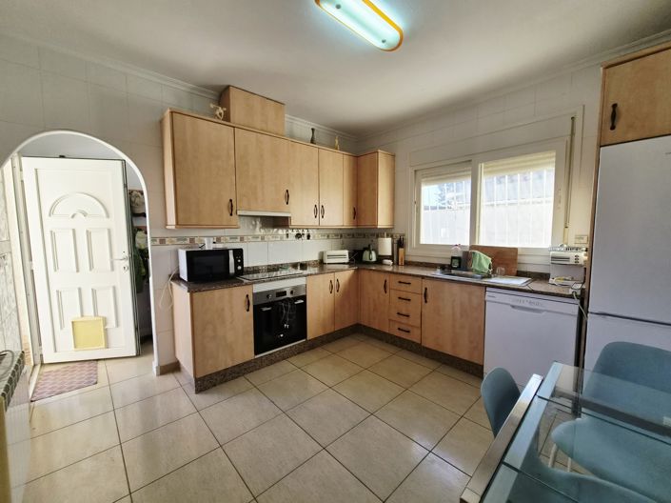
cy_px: 252
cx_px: 336
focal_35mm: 13
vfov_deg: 89.9
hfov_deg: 106.2
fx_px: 252
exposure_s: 1/337
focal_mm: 2.2
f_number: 2.2
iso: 100
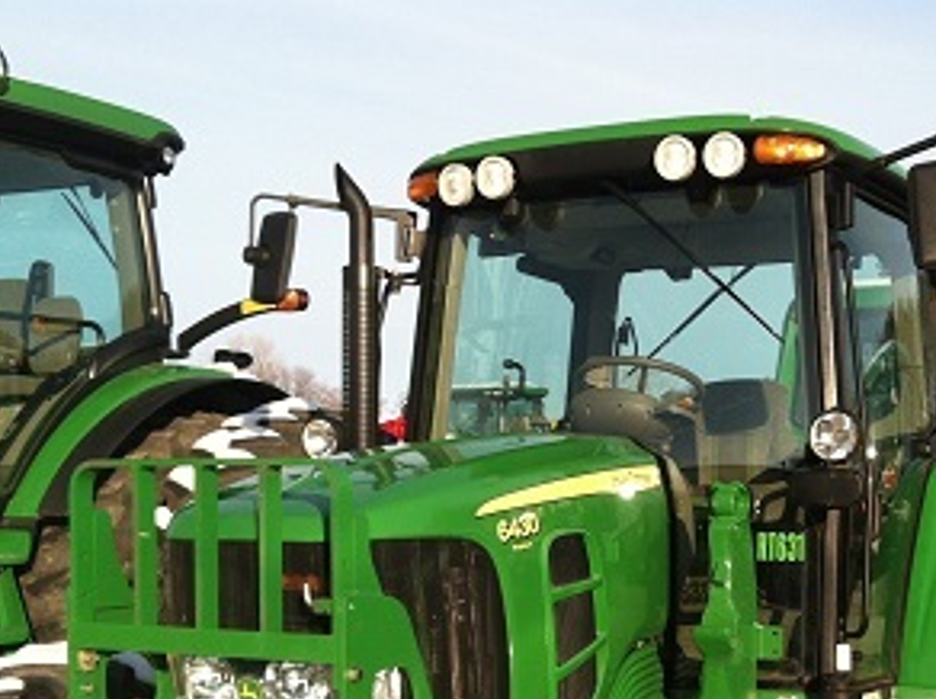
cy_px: 588
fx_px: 1620
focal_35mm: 60
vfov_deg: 23.9
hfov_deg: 32.1
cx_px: 596
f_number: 2.8
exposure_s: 1/882
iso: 80
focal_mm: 3.85
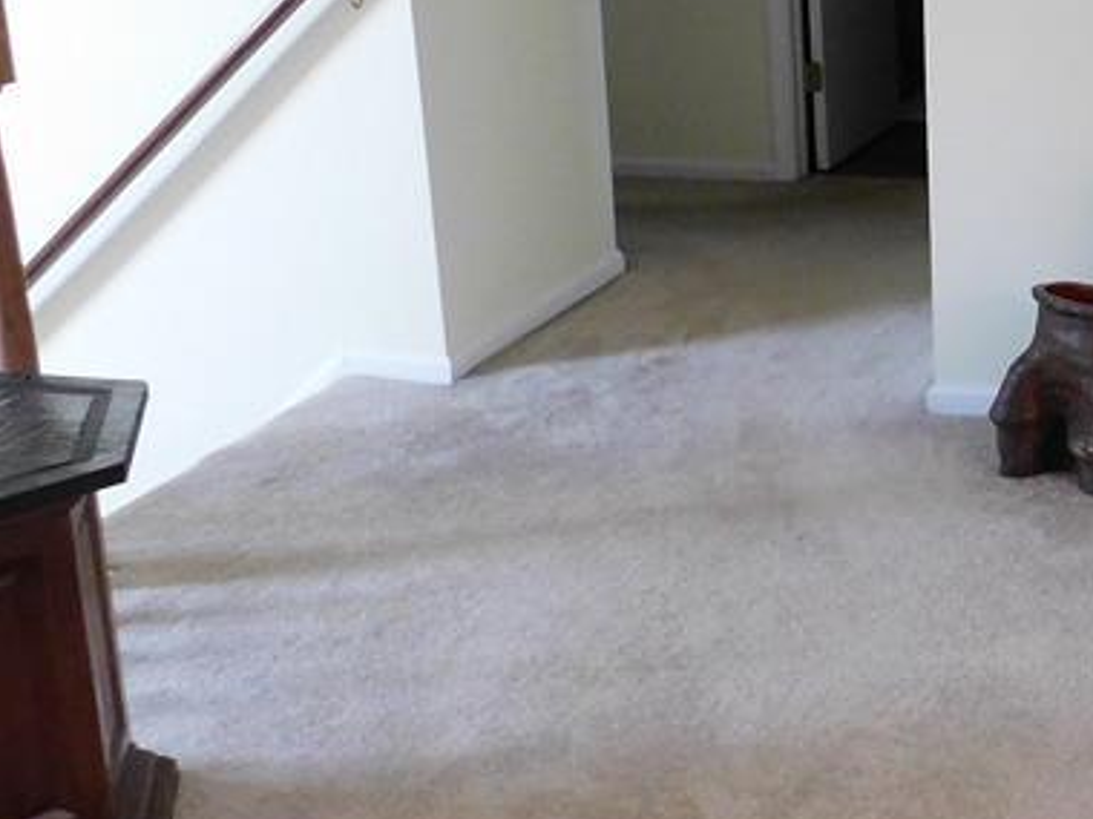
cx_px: 1240
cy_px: 218
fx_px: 1958
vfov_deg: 23.4
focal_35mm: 62
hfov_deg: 28.1
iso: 400
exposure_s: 1/25
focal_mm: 4
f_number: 3
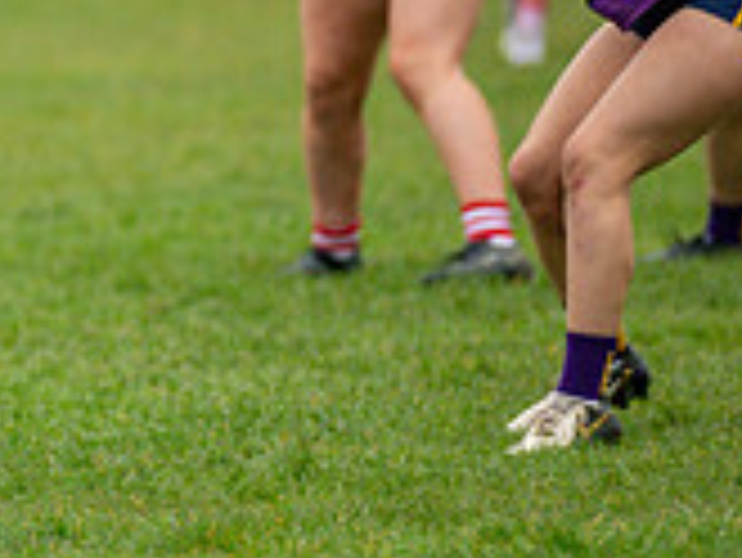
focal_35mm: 912
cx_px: -369
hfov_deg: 2.2
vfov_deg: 1.6
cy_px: 106
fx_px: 19563
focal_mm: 270
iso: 1000
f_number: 2.8
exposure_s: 1/640
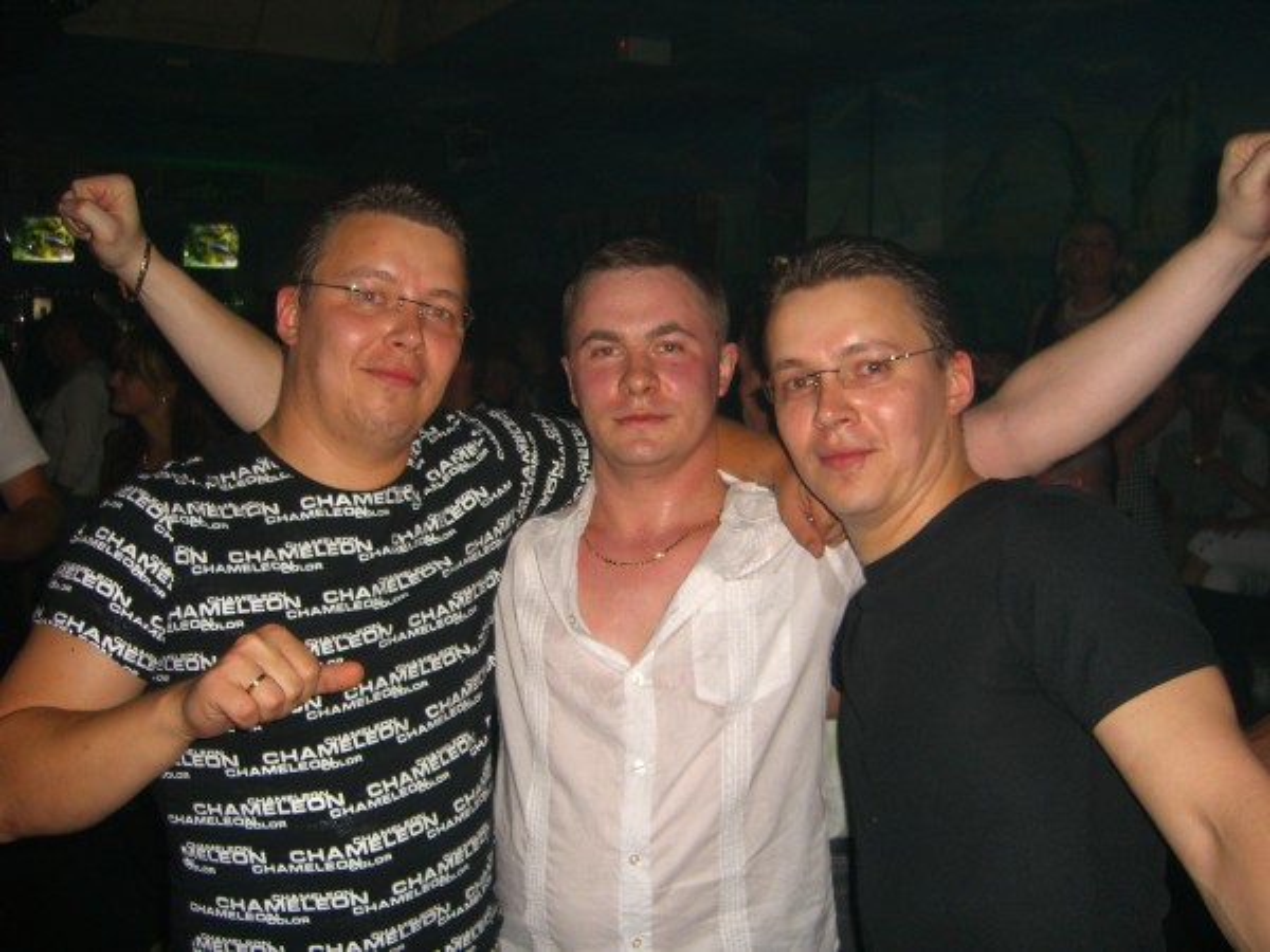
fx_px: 1394
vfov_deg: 37.7
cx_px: 635
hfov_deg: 49.0
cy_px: 476
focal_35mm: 38
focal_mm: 7.9
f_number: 2.8
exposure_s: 1/60
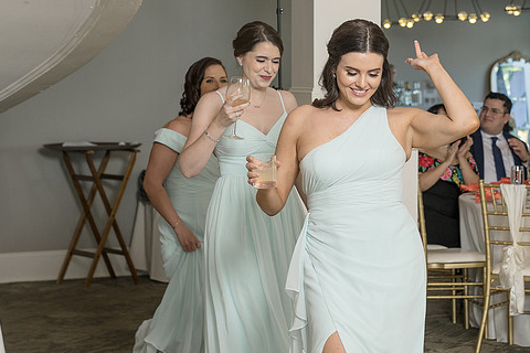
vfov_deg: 12.8
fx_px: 1575
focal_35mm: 107
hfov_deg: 19.0
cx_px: 384
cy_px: 170
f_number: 4
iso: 800
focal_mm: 59
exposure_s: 1/200
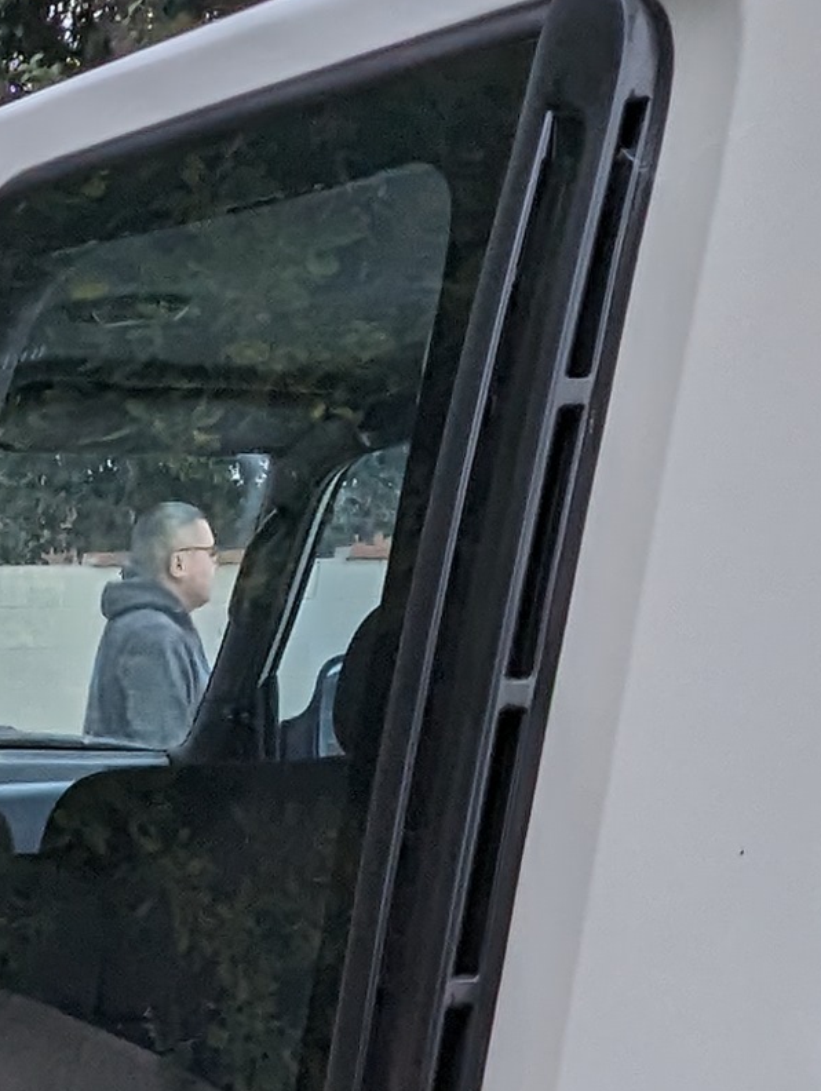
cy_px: 1670
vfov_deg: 23.0
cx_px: -360
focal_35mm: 67
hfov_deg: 19.5
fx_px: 2114
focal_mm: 1.95
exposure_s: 1/429
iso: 47
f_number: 2.2
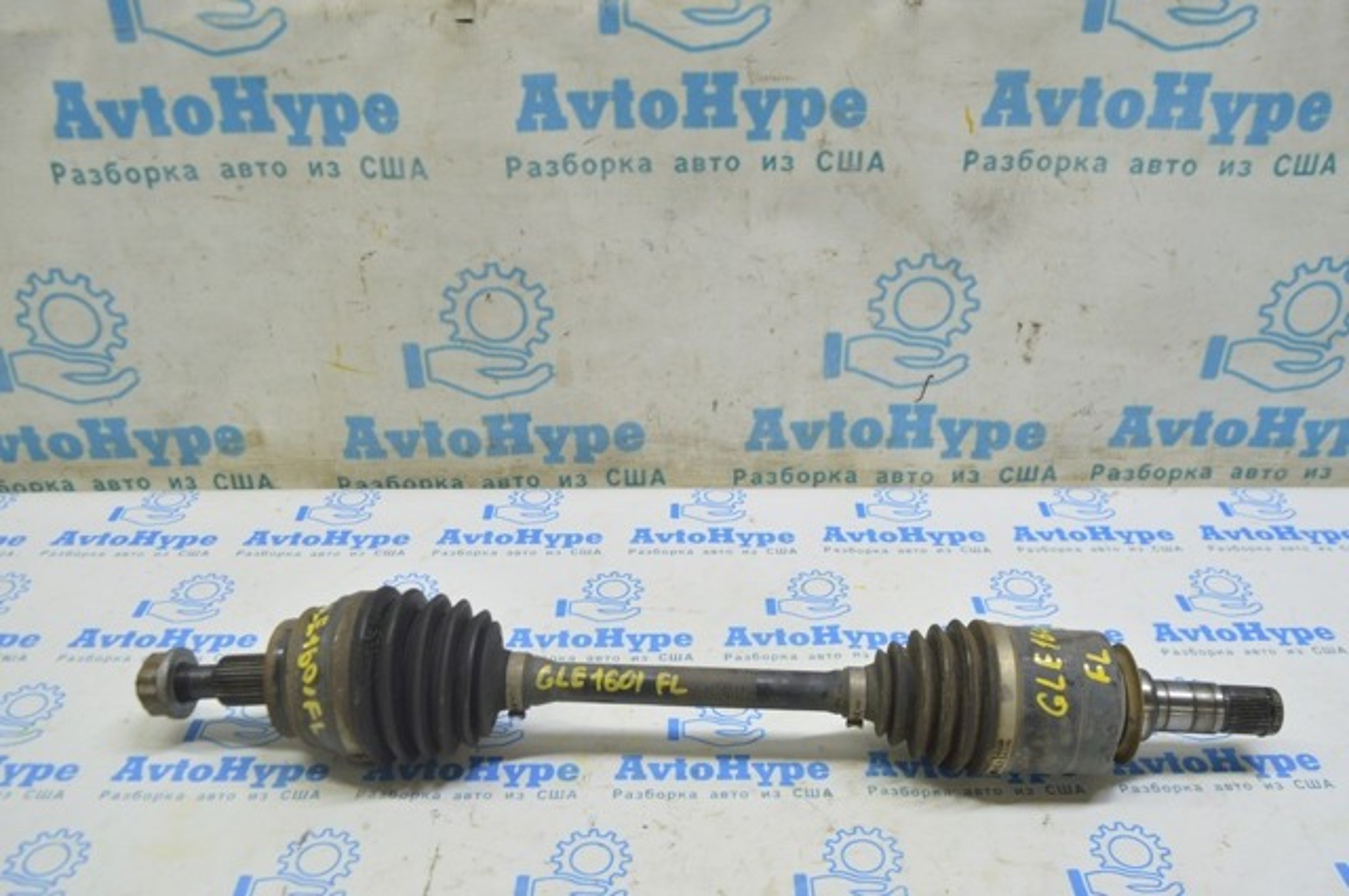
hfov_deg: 59.6
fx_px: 1179
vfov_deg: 41.6
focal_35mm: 32
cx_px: 674
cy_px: 448
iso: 400
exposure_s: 1/20
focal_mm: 21
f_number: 5.6
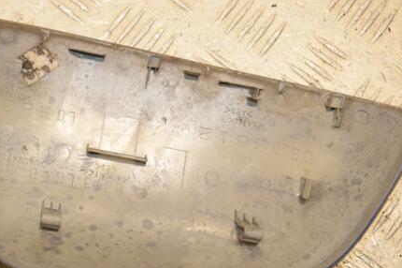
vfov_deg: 15.5
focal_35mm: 88
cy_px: 164
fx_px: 982
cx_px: 151
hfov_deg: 23.1
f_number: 7.1
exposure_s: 1/200
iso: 800
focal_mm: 42
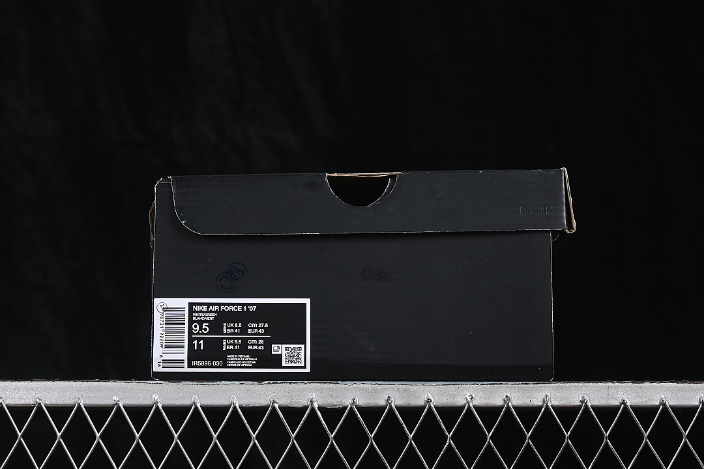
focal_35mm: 75
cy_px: 234
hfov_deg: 27.0
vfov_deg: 18.2
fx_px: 1467
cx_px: 352
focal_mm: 50
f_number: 6.3
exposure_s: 1/60
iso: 160
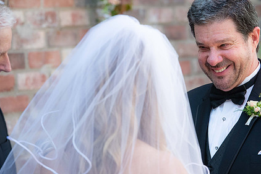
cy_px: 93
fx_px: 1645
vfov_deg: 6.0
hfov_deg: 9.1
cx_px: 169
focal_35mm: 227
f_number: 4.5
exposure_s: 1/800
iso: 800
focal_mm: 165
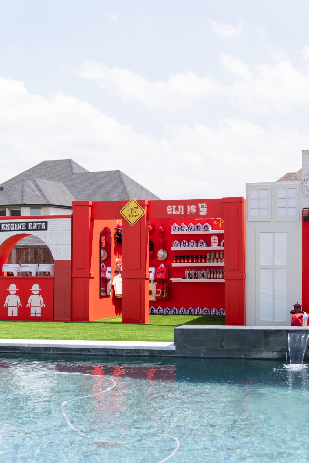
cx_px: 154
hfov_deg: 29.2
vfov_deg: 42.7
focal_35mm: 46
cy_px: 232
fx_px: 592
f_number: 2.8
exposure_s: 1/2500
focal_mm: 46
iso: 160
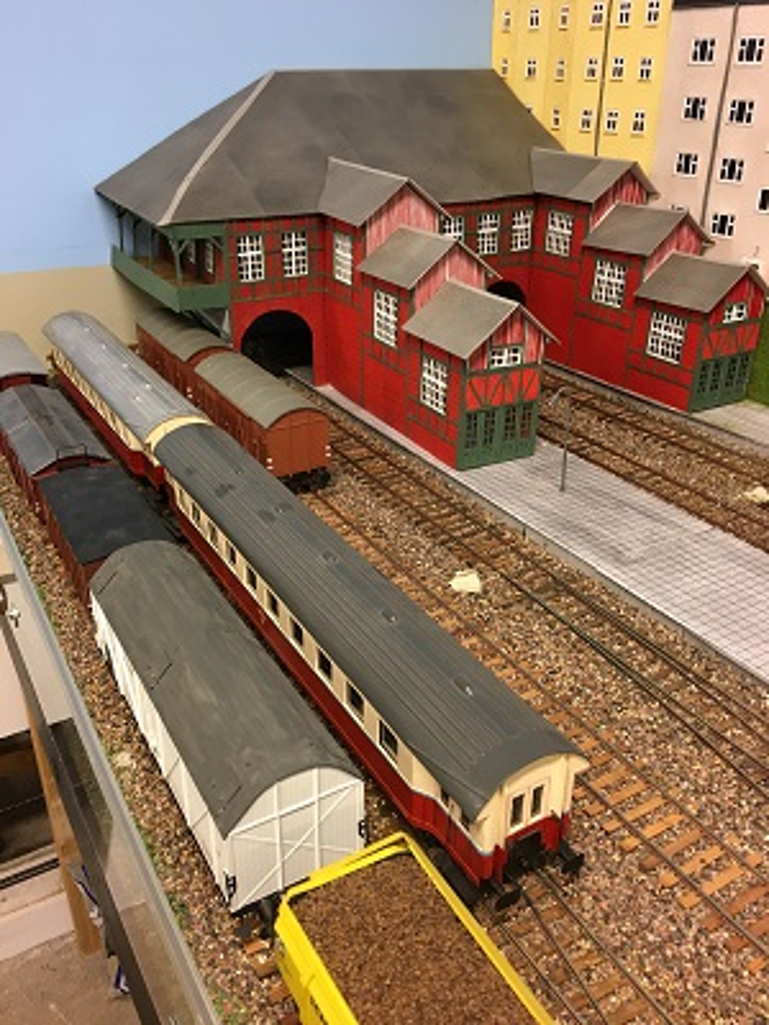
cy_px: 512
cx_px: 384
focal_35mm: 29
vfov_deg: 61.7
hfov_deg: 48.2
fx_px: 859
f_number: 2.2
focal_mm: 4.15
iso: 100
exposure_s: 1/33
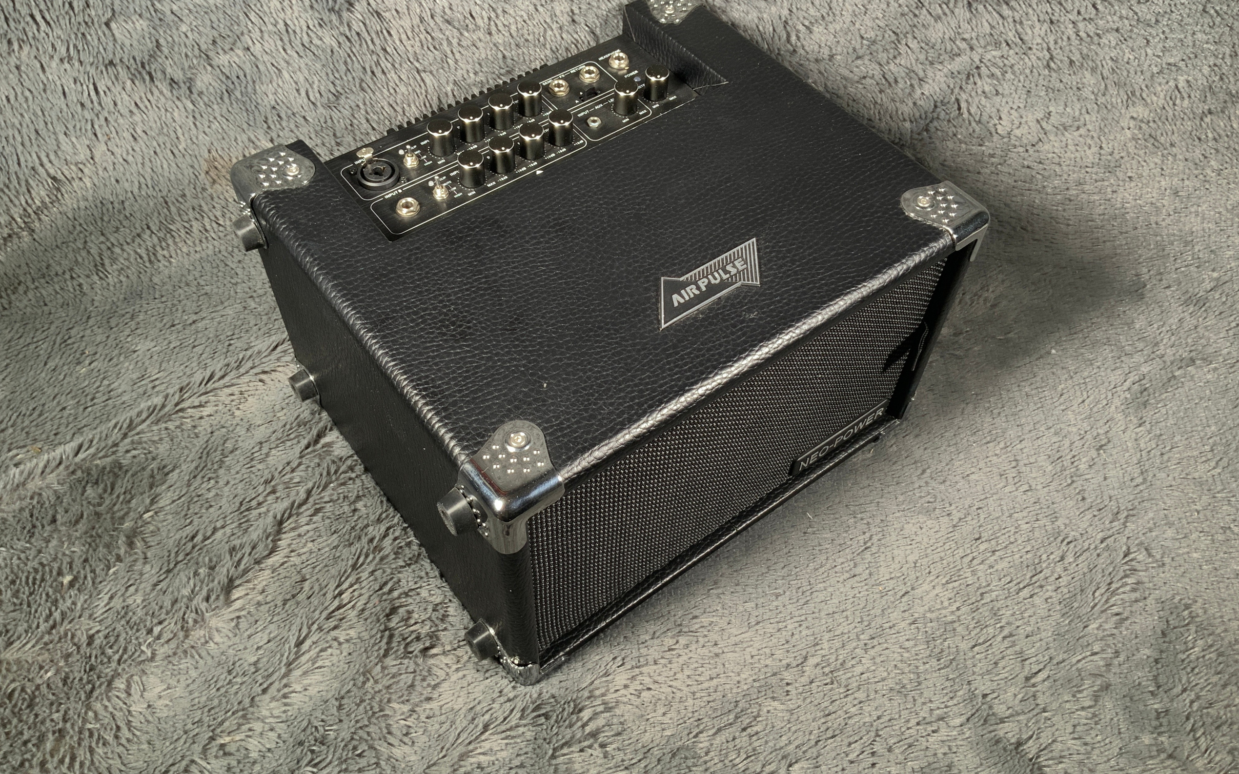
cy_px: 347
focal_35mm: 31
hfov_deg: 61.2
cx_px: 616
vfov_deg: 40.6
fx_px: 1047
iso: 80
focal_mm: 3
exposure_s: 1/52
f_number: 1.8
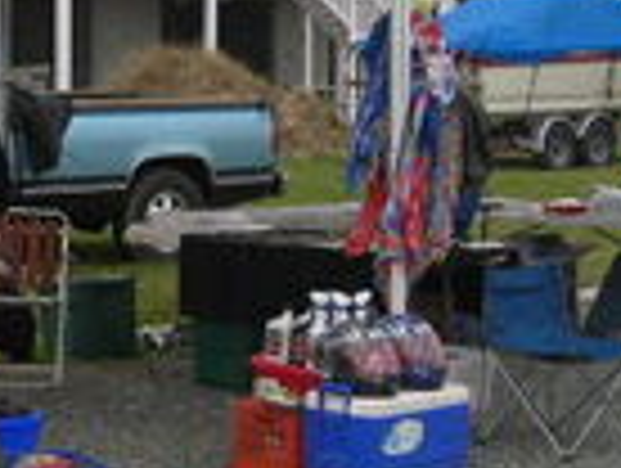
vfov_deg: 13.5
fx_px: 1977
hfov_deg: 17.4
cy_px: 148
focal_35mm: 110
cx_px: 0
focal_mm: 6.3
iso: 50
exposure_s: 1/162
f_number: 3.2
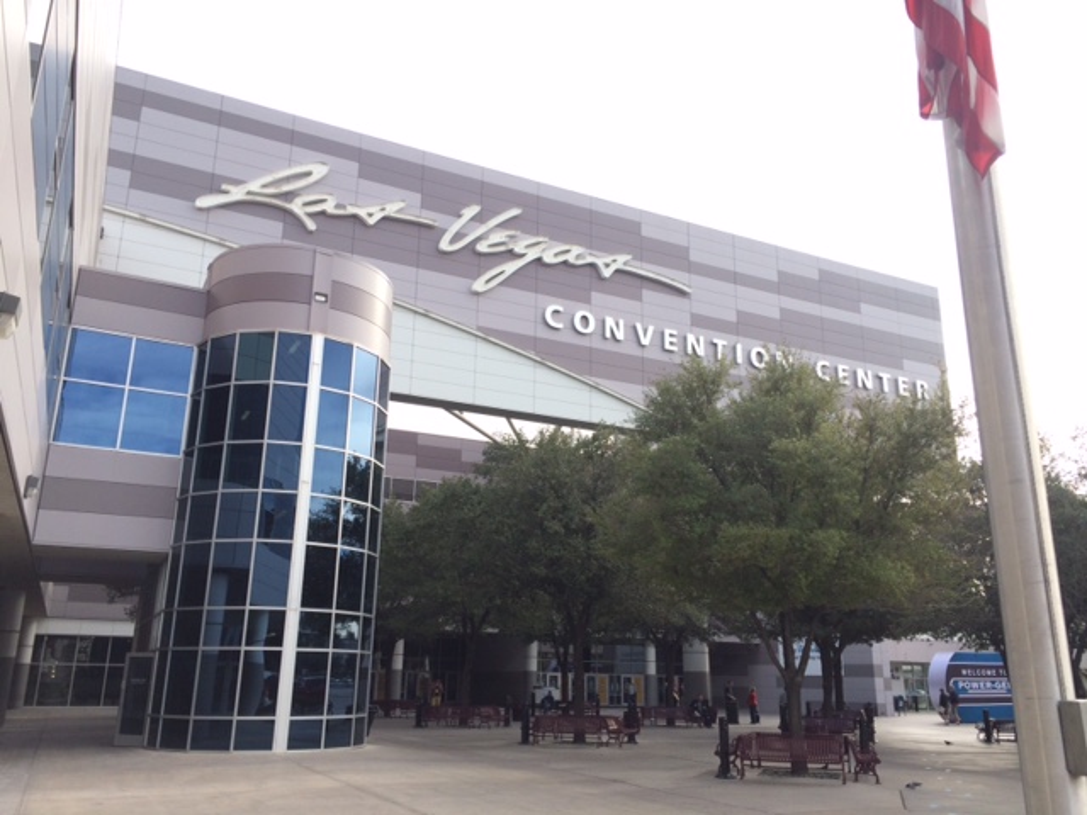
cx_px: 544
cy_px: 408
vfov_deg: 48.2
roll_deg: -1.3
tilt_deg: +15.6
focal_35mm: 29
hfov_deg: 61.7
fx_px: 911
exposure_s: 1/500
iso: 32
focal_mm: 4.15
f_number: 2.2
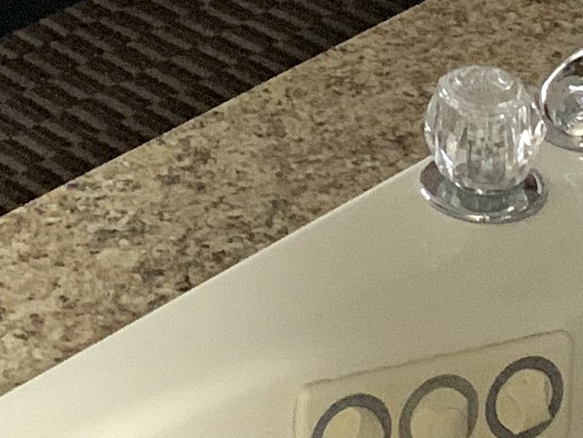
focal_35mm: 165
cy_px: -763
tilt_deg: -12.8
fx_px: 2780
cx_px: 9
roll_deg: +0.8
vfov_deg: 8.0
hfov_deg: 11.8
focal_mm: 4.25
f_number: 1.8
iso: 400
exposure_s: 1/30
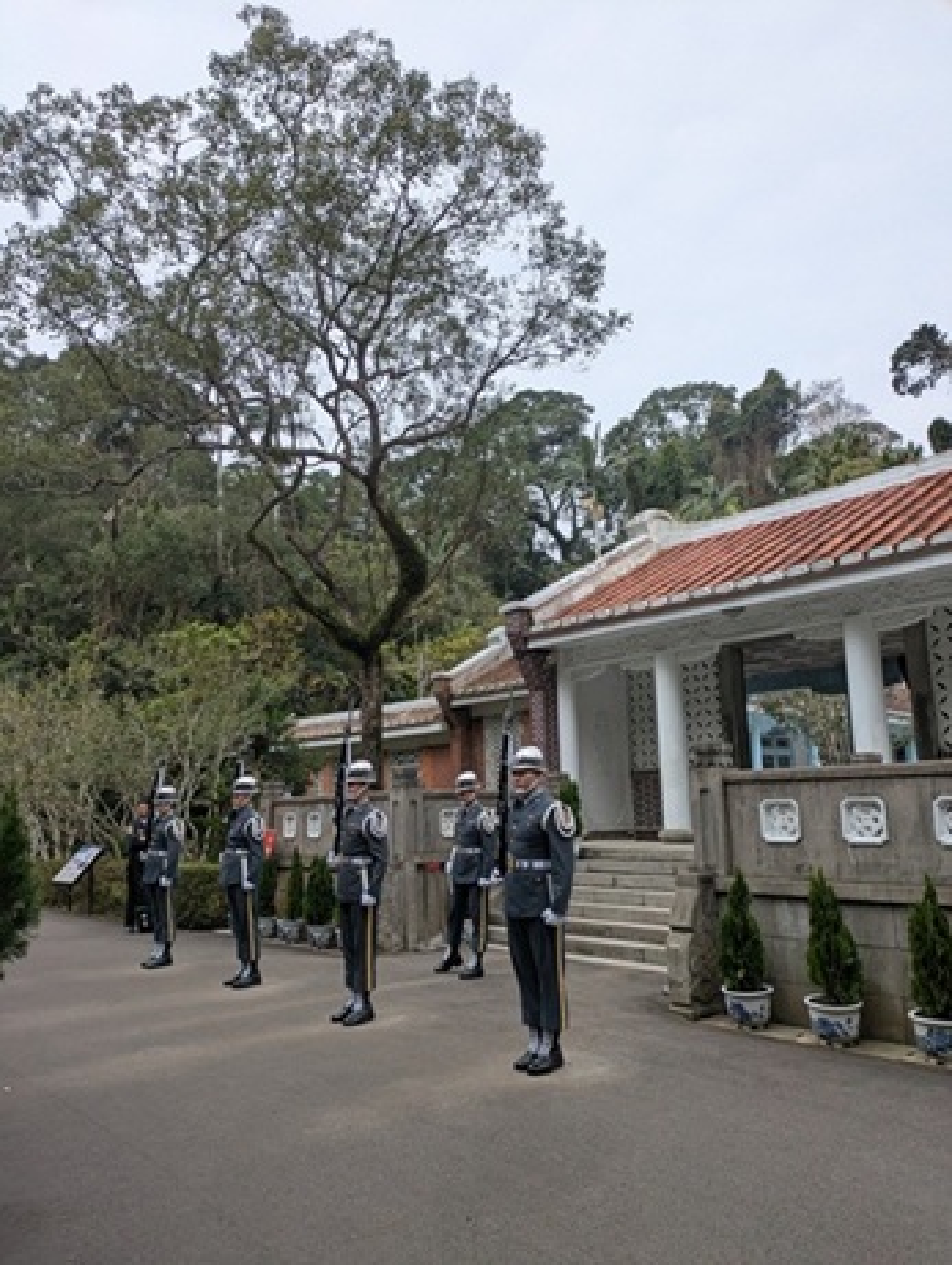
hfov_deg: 55.0
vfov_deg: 69.3
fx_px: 915
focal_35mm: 25
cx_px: 476
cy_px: 632
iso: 47
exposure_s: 1/1580
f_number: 1.89
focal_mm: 5.43
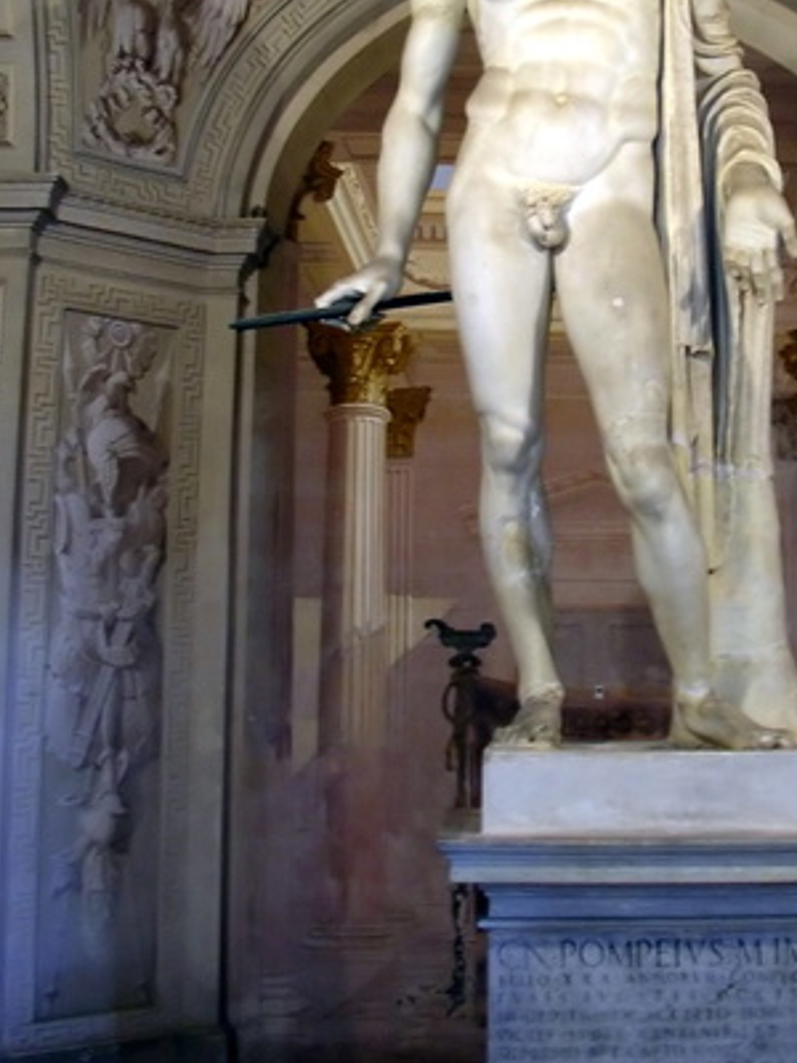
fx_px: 1750
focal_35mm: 57
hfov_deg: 25.4
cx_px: 584
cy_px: 311
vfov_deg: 33.3
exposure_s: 1/8
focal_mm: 5.8
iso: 125
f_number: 2.9
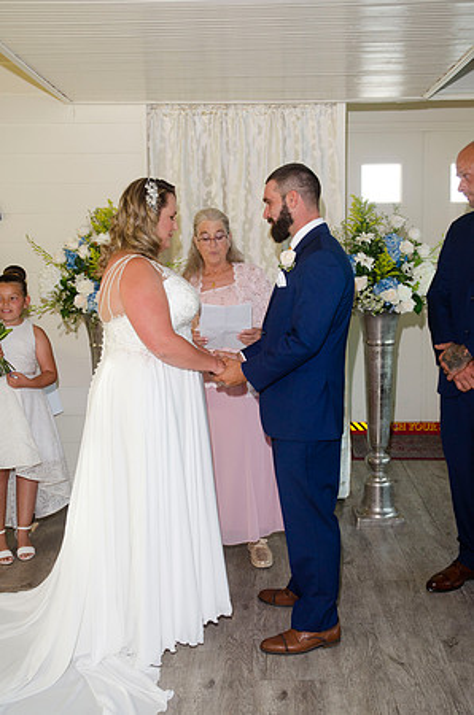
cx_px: 237
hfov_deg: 28.8
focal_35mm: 46
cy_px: 358
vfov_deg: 42.4
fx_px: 923
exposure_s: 1/125
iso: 400
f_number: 5.6
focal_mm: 31
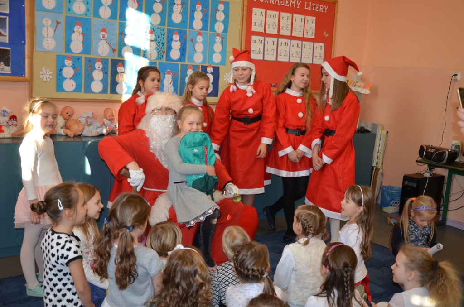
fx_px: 502
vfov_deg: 34.1
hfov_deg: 49.6
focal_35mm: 39
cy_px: 154
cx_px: 232
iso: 400
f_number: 4
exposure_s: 1/100
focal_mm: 26
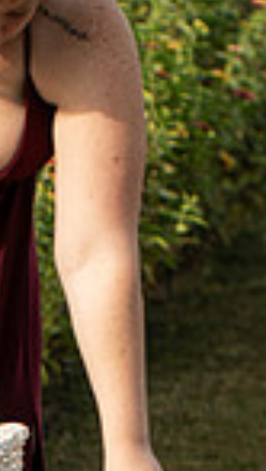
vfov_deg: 6.3
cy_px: 359
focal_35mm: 340
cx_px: -32
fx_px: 4251
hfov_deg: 3.6
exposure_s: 1/800
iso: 125
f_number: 2.8
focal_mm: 75
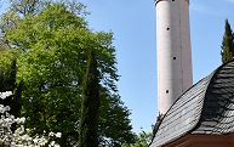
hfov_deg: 29.2
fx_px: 447
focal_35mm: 70
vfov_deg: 18.2
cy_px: -2
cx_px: 155
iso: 2000
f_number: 10
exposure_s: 1/8000
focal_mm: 20
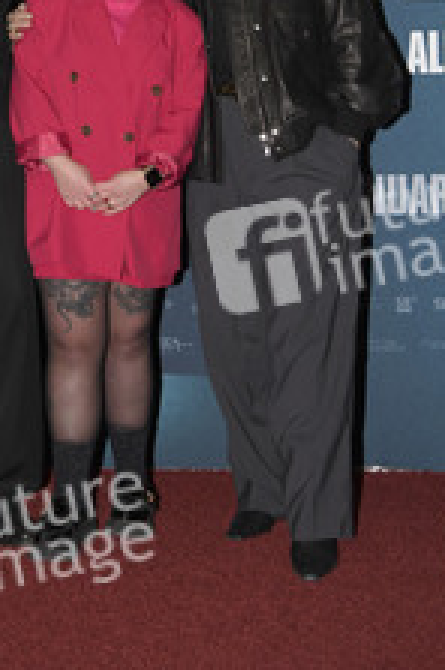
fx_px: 1599
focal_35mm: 86
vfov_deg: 23.2
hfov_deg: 15.7
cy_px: 93
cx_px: 87
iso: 400
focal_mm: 48
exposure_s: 1/640
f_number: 4
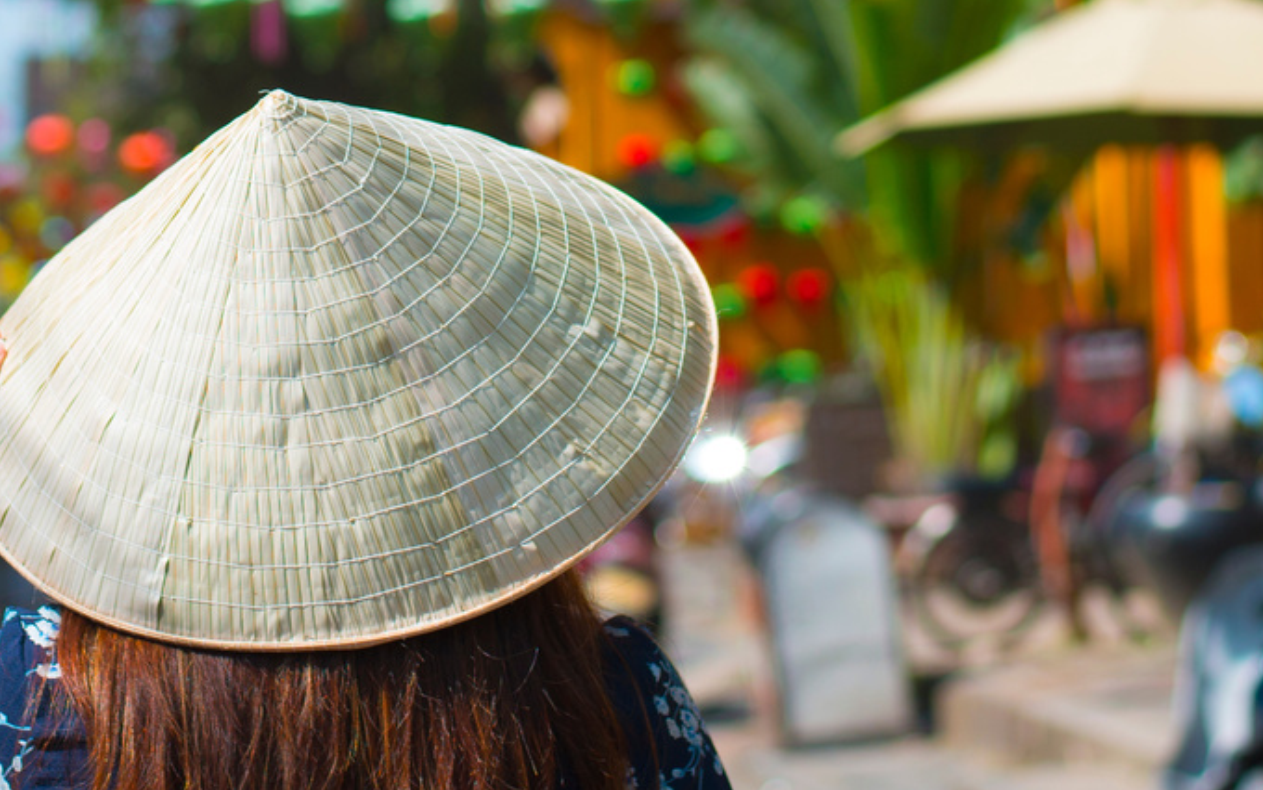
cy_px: -211
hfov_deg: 13.9
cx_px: 349
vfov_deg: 8.6
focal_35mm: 150
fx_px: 5163
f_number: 2.8
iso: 100
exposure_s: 1/1600
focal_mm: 50
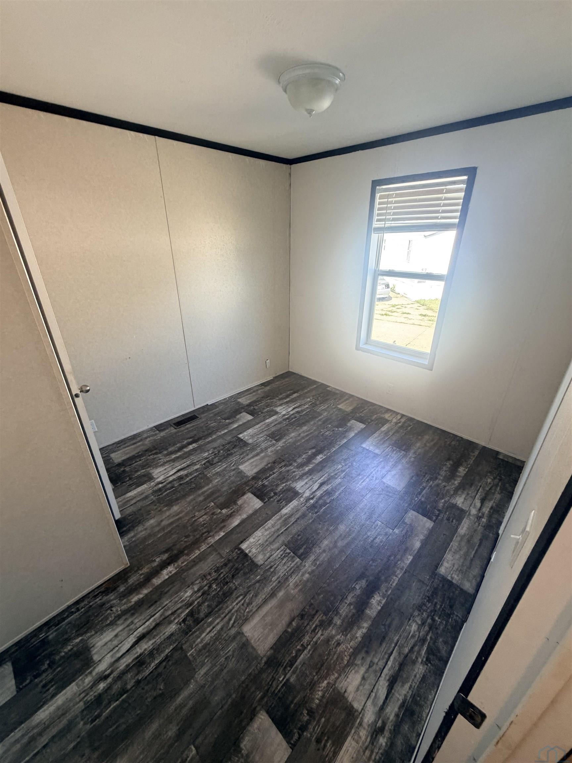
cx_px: 286
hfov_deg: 85.7
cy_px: 382
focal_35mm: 14
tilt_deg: -23.2
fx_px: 308
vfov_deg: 102.1
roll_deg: -1.2
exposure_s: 1/60
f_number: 2.2
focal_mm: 2.22
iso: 160
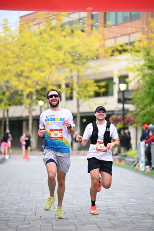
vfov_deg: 15.2
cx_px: 77
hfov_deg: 10.2
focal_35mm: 135
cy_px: 116
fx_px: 866
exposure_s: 1/2000
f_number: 2.8
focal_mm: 135
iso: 1000
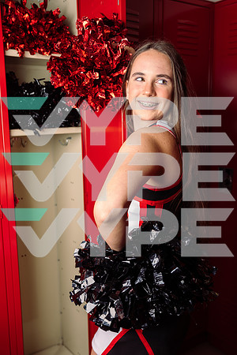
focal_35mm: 39
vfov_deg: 49.6
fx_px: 385
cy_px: 178
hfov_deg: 34.2
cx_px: 118
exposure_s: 1/250
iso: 200
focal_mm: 39
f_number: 5
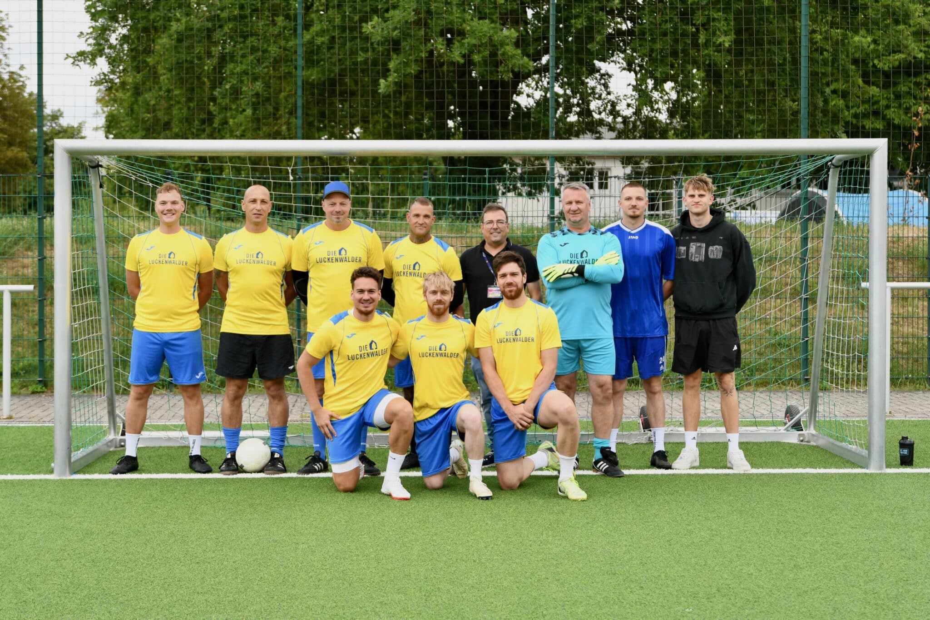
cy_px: 310
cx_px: 465
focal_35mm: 40
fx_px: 1033
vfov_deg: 33.4
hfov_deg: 48.5
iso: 220
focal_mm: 40
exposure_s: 1/800
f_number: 2.8
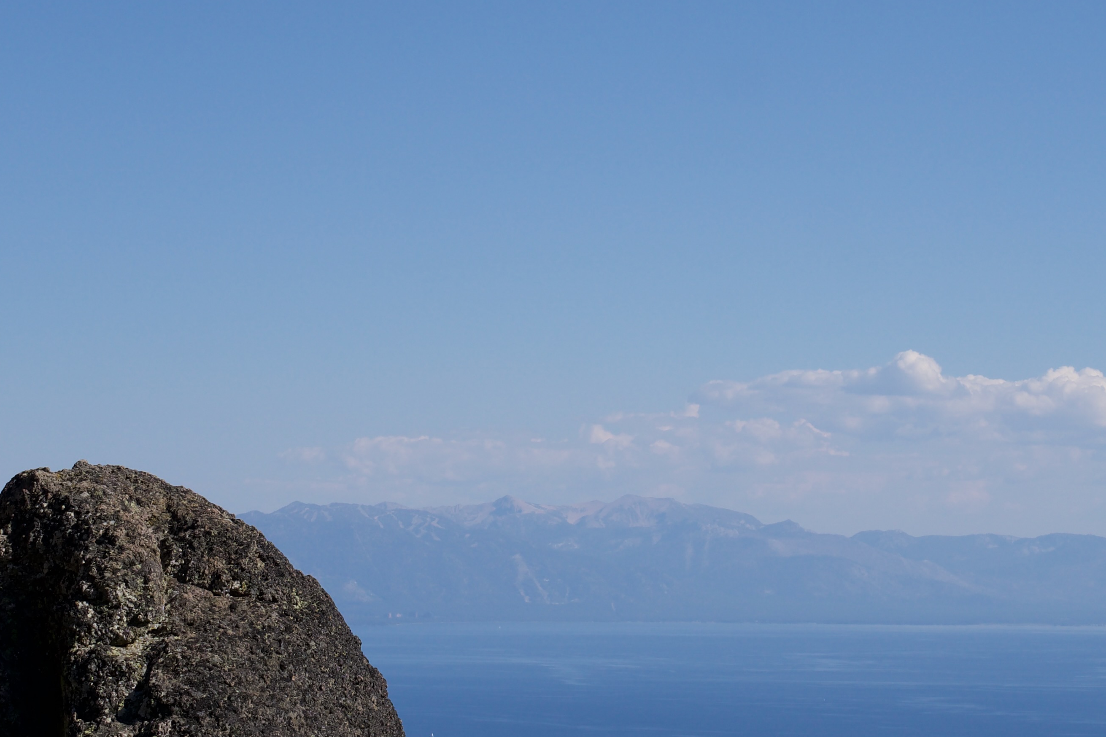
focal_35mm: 120
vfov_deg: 11.4
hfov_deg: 17.0
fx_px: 3691
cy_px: 286
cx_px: 720
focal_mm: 35
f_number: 8
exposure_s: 1/400
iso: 100
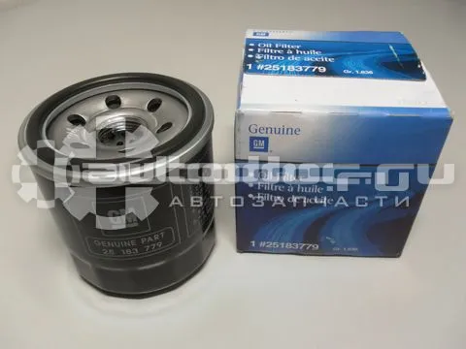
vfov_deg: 42.9
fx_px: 444
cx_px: 233
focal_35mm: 33
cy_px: 174
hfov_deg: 55.4
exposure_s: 1/50
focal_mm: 5.8
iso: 200
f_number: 3.5
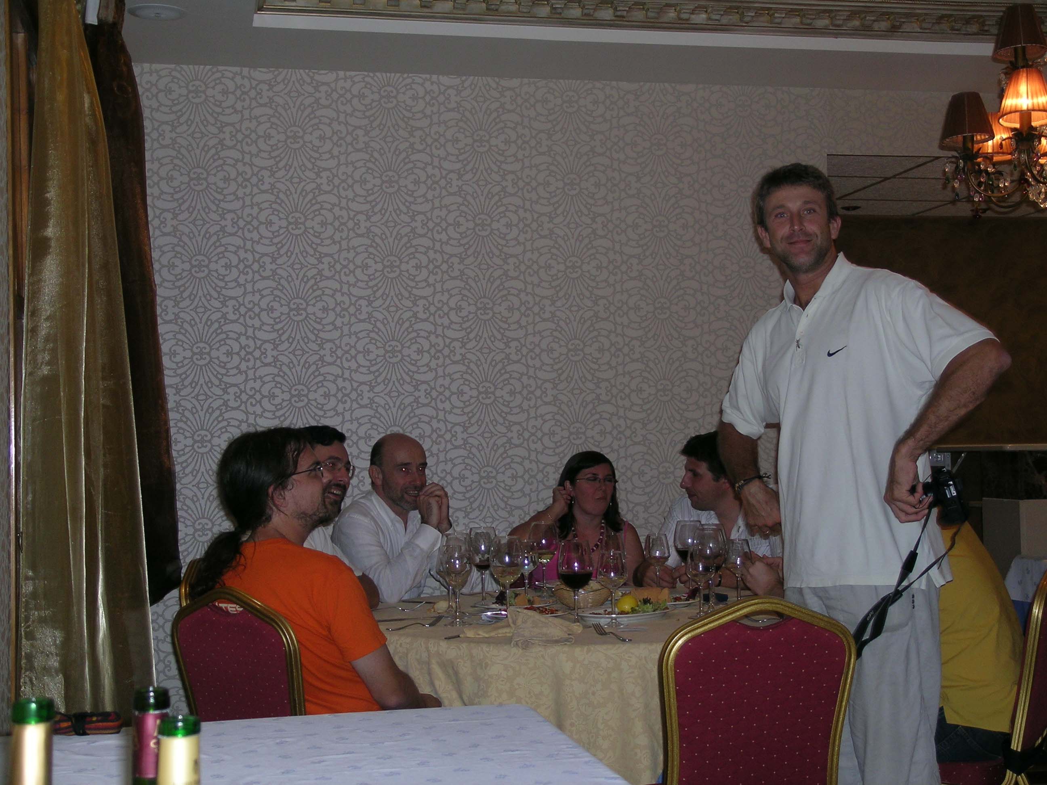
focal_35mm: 53
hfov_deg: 36.2
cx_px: 524
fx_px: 1603
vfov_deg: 27.5
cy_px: 392
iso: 72
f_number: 3.5
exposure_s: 1/60.1
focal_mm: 11.1
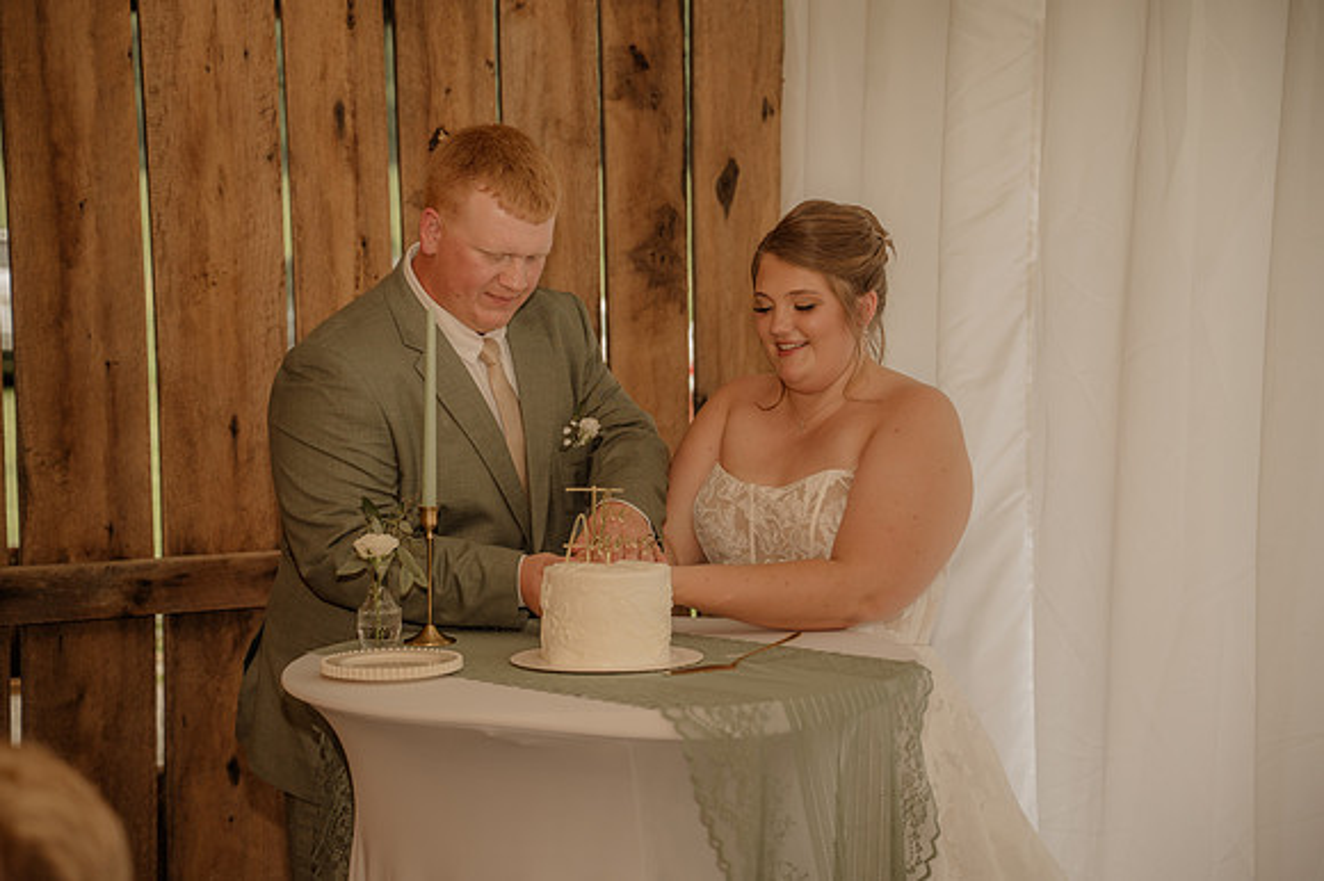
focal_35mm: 71
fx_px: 2616
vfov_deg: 19.1
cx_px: 662
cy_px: 440
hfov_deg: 28.4
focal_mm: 70
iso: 500
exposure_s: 1/200
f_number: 3.2
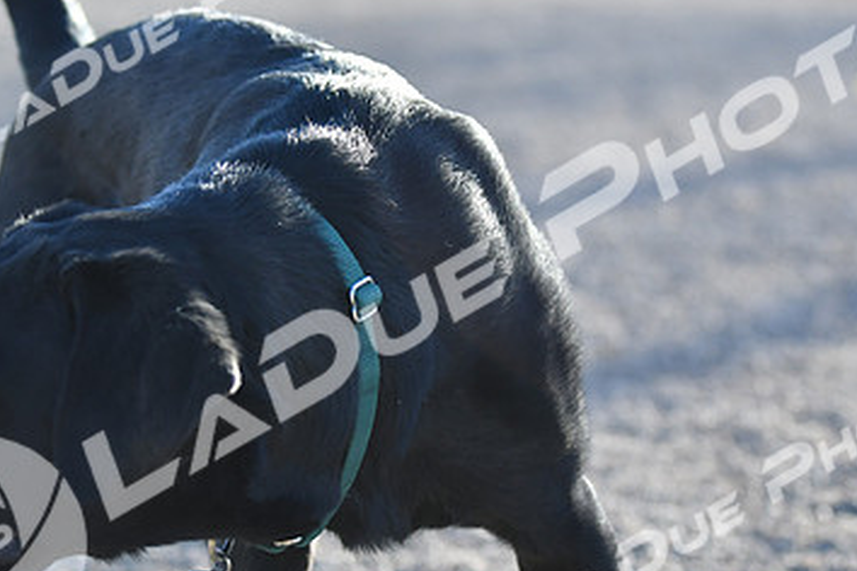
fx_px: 4094
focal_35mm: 172
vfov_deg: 8.0
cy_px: 296
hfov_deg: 11.9
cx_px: 407
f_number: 2.8
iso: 640
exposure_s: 1/4000
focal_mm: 70
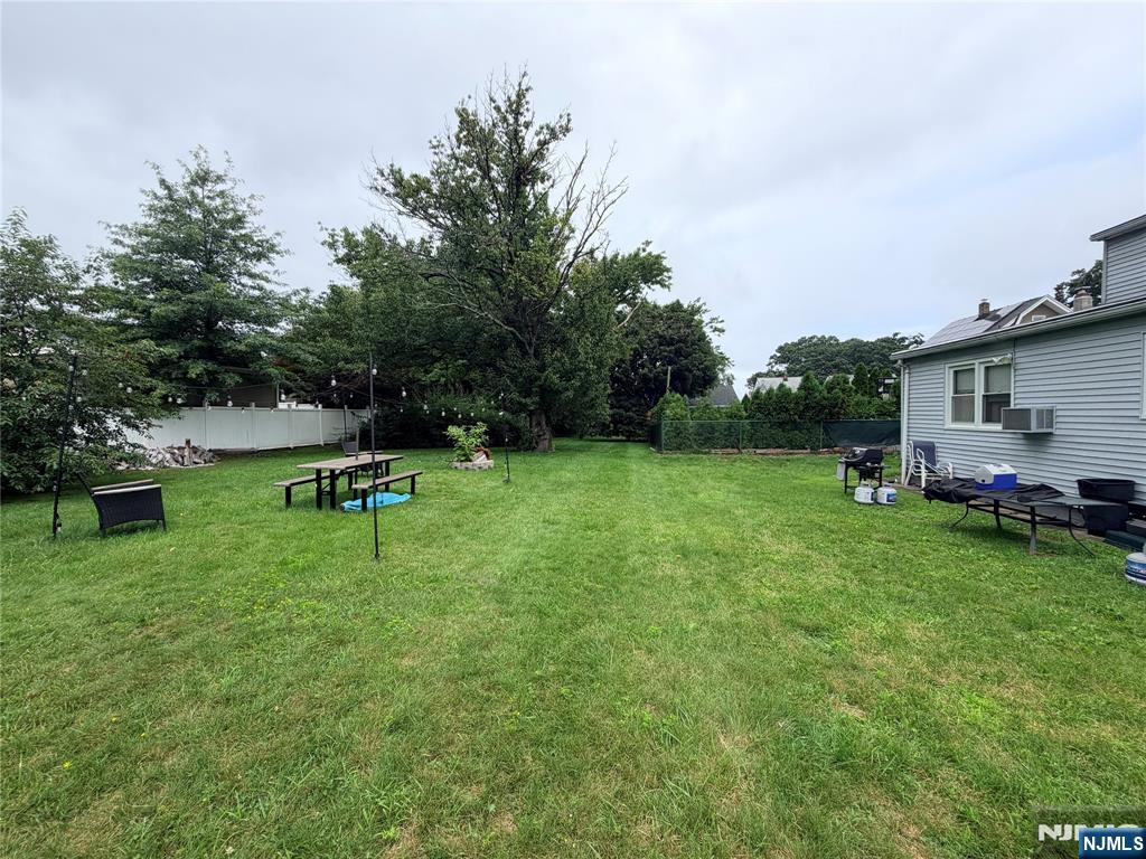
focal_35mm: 14
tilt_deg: -2.3
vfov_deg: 85.7
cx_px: 573
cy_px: 430
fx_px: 463
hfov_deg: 102.1
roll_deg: +0.9
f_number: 2.2
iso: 32
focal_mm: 2.22
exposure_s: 1/770
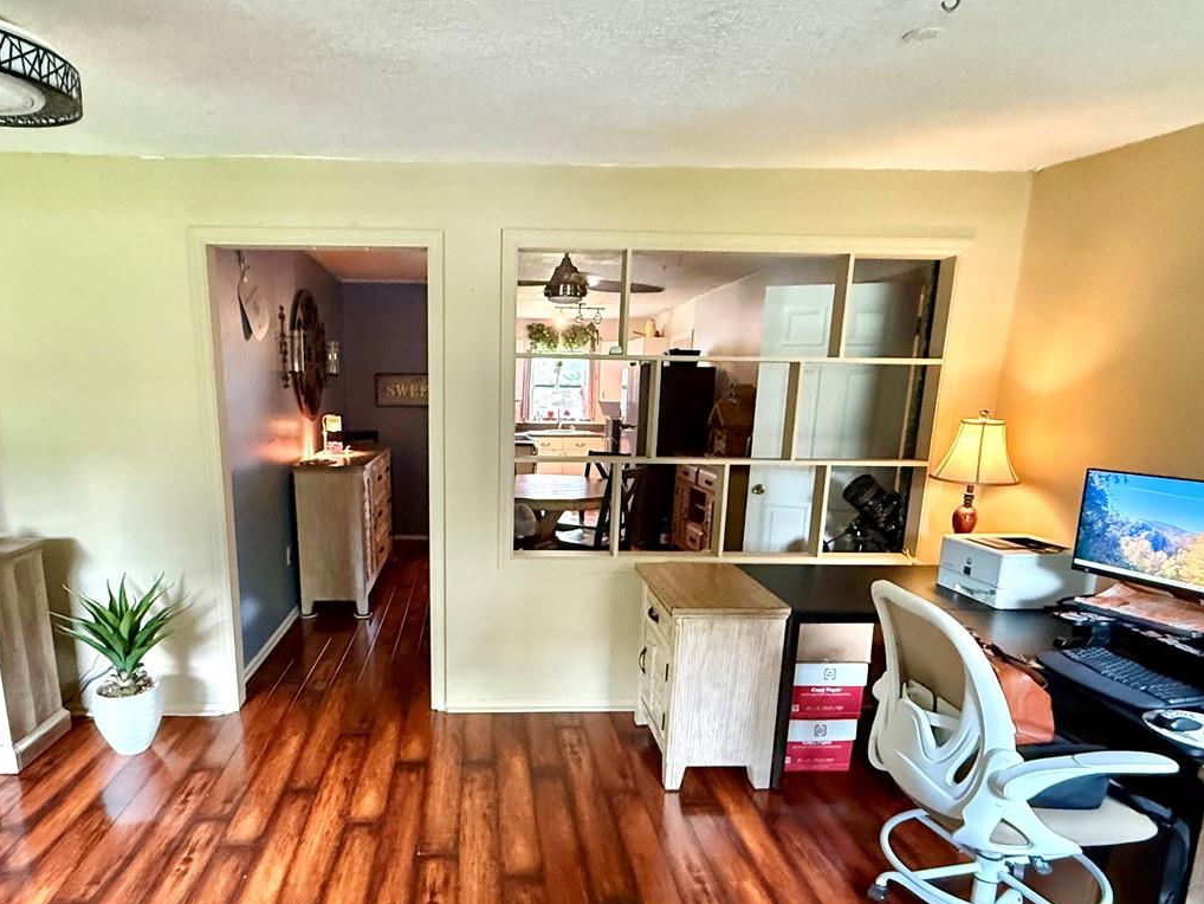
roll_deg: -1.2
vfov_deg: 60.4
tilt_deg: -12.5
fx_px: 765
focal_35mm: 22
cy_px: 560
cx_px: 505
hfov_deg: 75.8
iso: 1250
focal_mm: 2.22
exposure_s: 1/60
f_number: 2.2
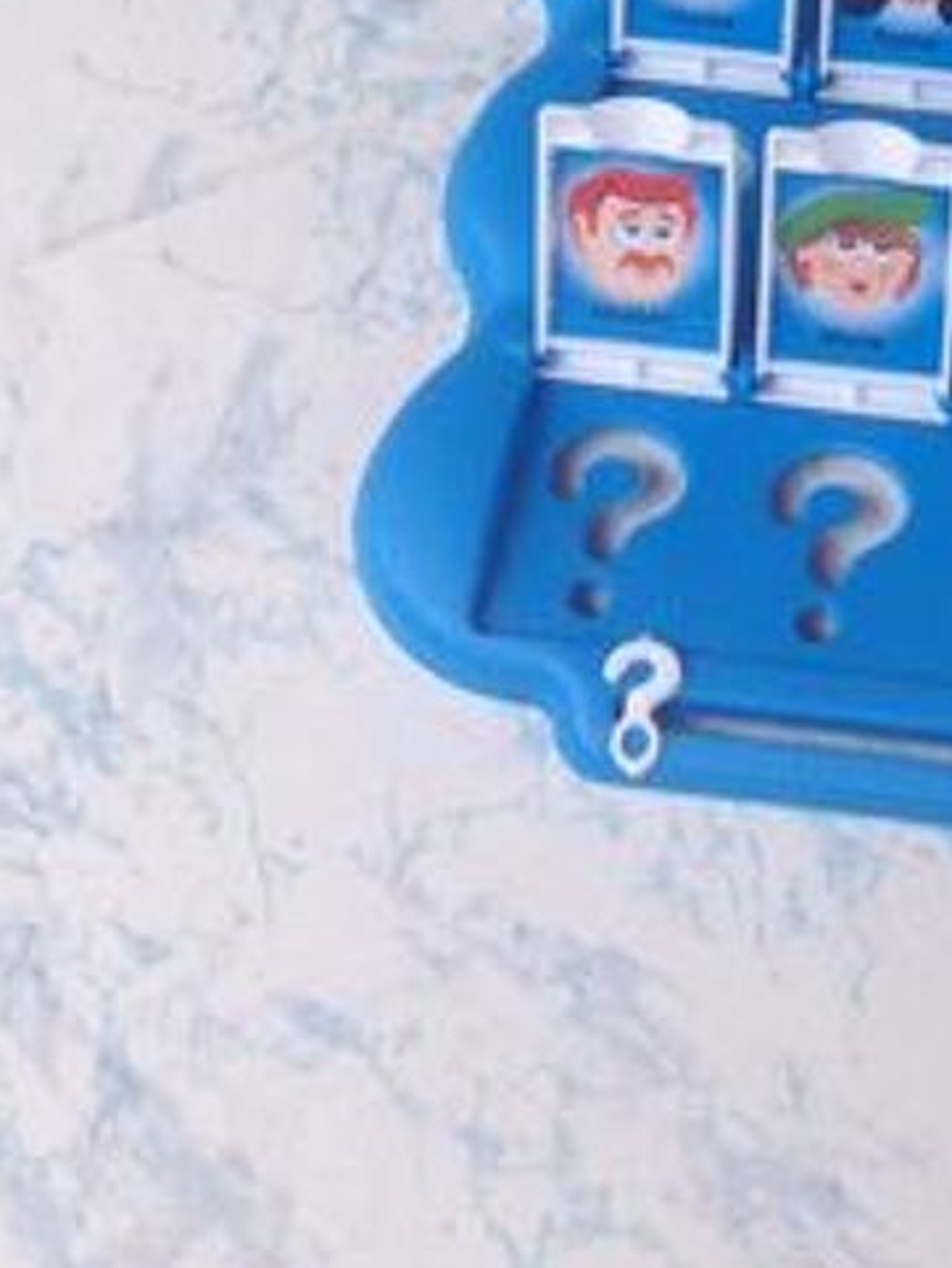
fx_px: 3555
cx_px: 973
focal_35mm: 97
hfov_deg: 15.0
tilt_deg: -49.1
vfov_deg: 19.3
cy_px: -178
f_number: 2.4
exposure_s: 1/488
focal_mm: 4.28
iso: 50
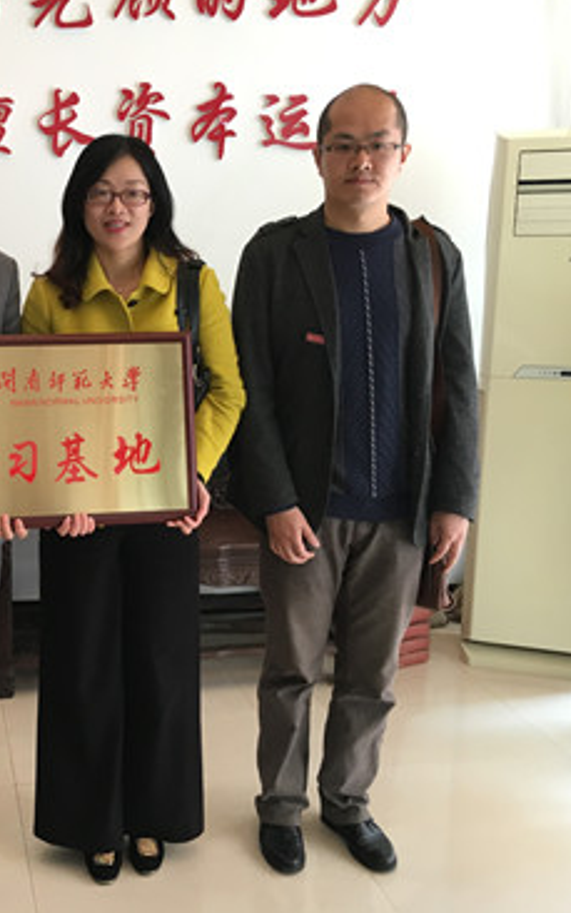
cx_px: 20
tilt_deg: -10.8
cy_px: 453
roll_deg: -0.3
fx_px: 1045
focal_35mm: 42
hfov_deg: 28.9
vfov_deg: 47.2
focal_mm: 4.15
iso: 40
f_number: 2.2
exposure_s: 1/33
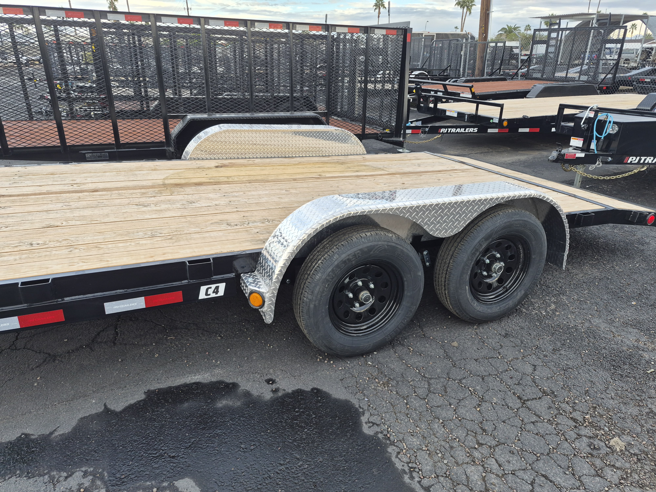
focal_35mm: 23
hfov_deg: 73.9
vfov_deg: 58.9
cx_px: 328
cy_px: 246
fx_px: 436
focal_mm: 5.4
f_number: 1.8
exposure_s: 1/606
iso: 80
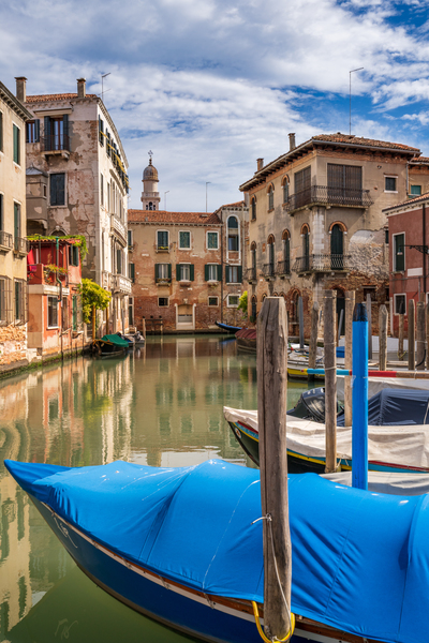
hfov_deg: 37.9
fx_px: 626
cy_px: 322
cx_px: 214
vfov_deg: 54.4
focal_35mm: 35
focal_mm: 35
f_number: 9
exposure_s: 1/500
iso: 200
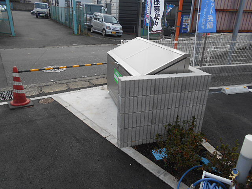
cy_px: 94
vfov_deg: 53.1
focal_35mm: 26
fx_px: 189
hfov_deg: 67.3
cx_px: 126
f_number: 3.2
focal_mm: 4.6
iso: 80
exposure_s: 1/640
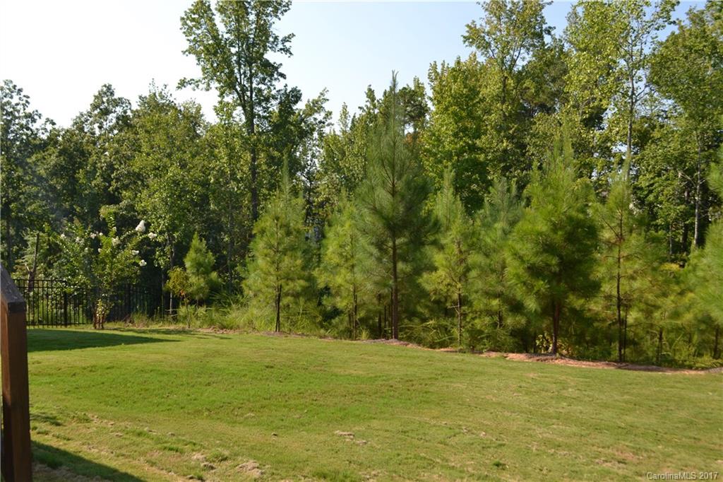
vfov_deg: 39.9
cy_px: 241
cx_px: 362
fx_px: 662
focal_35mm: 33
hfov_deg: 57.2
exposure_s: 1/200
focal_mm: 22
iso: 100
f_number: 7.1
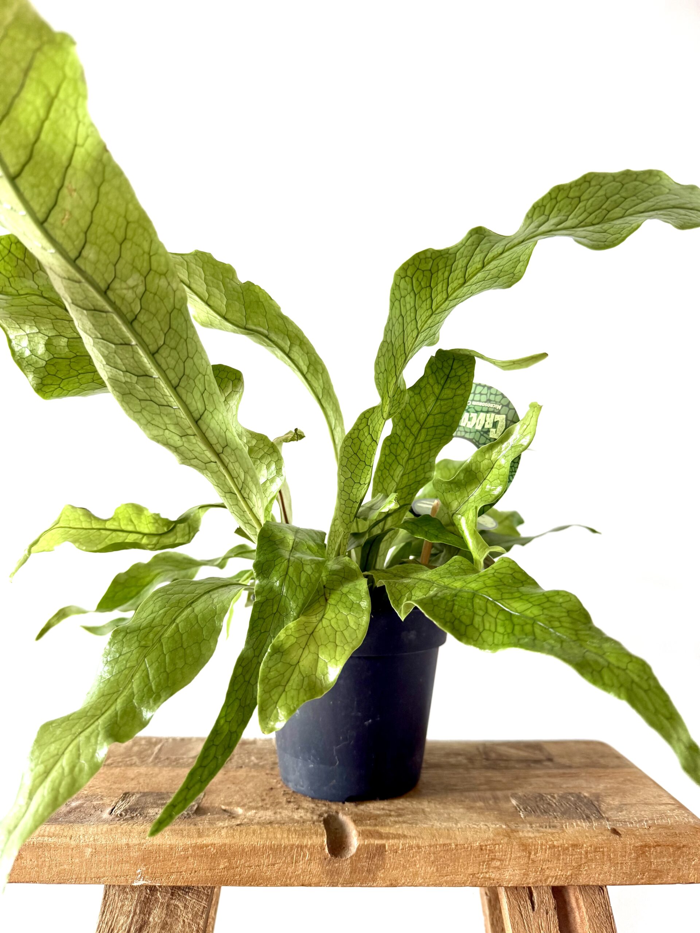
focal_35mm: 24
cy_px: 466
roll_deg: -0.8
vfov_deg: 71.6
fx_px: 647
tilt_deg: +3.4
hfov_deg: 56.8
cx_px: 350
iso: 200
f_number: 1.78
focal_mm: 6.76
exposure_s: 1/117
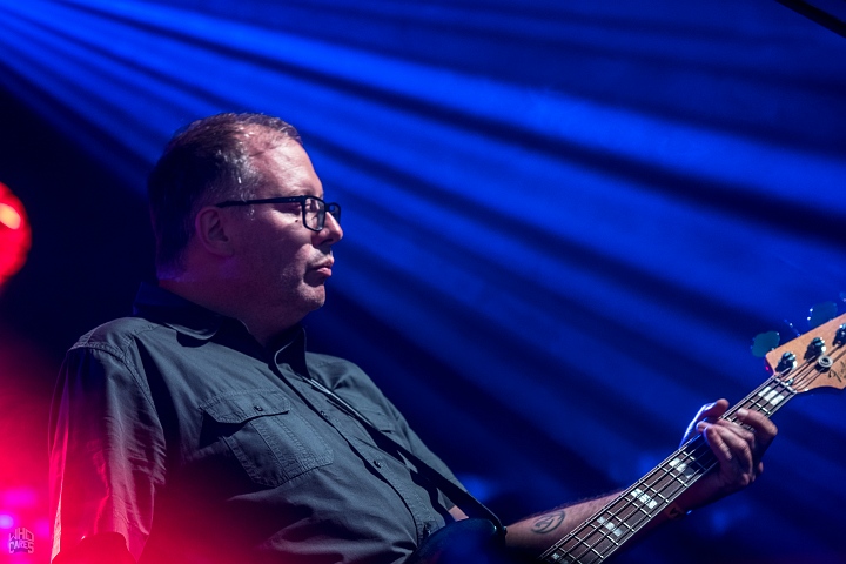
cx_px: 423
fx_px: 4230
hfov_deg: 11.4
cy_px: 282
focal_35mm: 180
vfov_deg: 7.6
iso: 400
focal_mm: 120
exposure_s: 1/100
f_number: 2.8
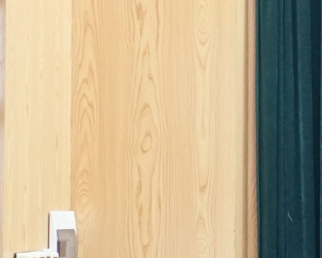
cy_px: 144
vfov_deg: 4.8
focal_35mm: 324
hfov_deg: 5.4
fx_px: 3089
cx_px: 1134
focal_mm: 44
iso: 3200
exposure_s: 1/100
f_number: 4.5
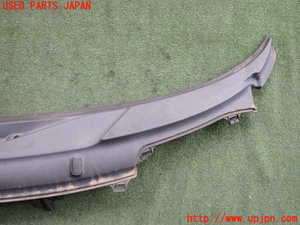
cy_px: 112
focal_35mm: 30
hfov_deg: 60.0
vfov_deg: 46.8
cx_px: 150
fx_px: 260
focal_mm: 5.4
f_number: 2.3
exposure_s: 1/160
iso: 100
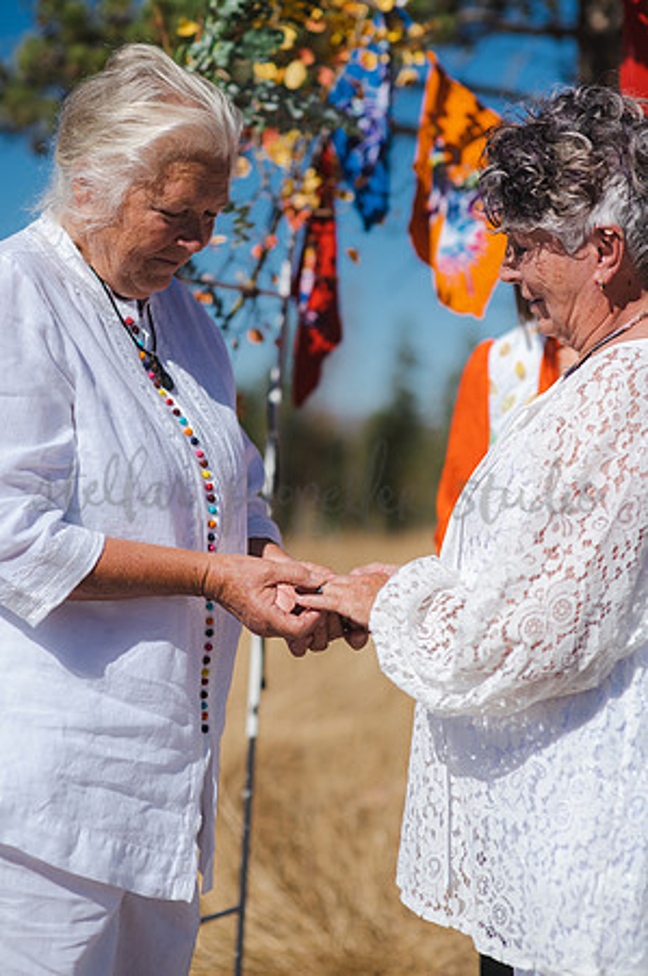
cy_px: 488
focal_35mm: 85
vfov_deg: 23.9
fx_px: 2300
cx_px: 324
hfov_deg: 16.0
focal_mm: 85
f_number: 2.2
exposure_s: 1/5000
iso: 125
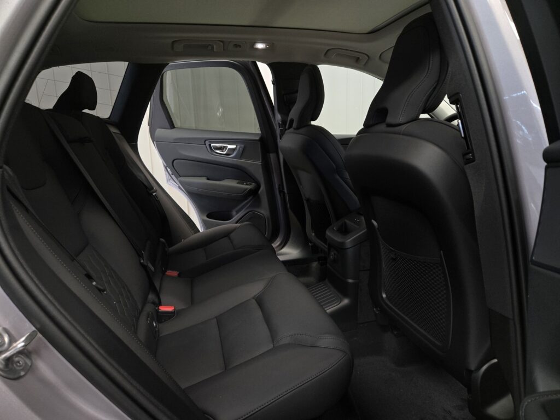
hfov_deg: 73.9
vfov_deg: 58.9
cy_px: 210
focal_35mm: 23
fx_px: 372
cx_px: 280
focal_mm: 5.4
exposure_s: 1/90.1
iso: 250
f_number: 1.8
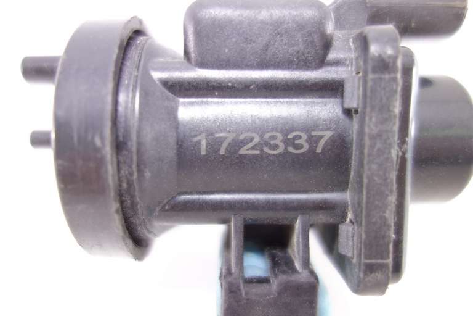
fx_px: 368
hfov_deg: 65.5
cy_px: 158
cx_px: 236
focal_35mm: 28
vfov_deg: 46.4
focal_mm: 10.4
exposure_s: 1/30
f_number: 1.8
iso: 125
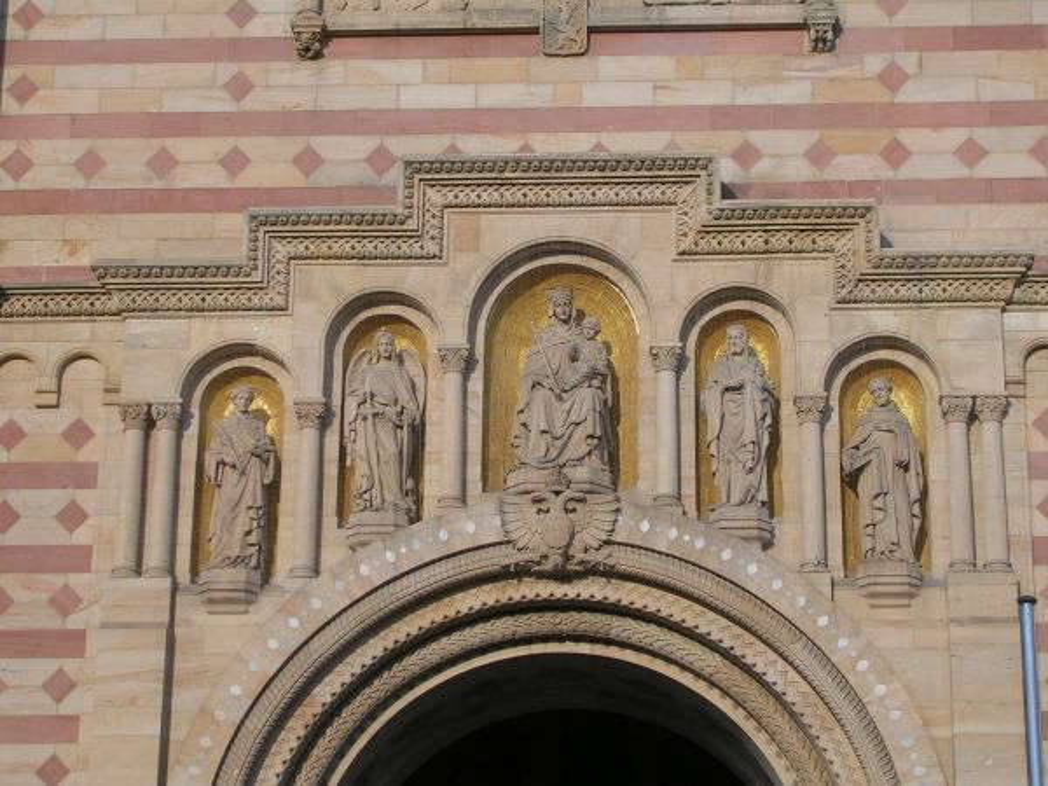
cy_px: 393
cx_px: 524
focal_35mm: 100
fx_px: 3028
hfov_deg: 19.6
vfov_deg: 14.8
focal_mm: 15.2
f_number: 4.5
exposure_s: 1/367
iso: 50
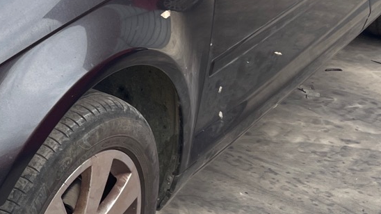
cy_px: 63
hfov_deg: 21.2
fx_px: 939
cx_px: -83
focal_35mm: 93
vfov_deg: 13.0
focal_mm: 4.2
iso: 32
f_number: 1.6
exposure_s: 1/1453
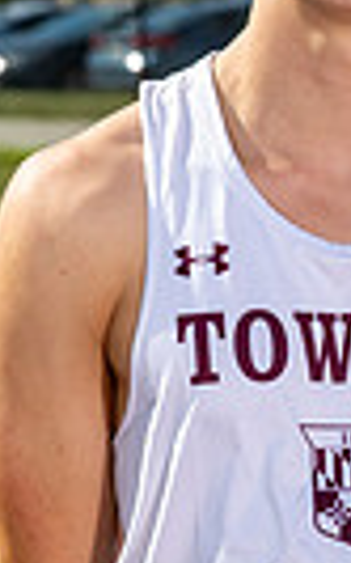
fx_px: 10220
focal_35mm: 667
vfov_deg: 3.2
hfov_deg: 2.0
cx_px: 1089
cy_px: 264
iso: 125
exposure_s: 1/320
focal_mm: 115
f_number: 9
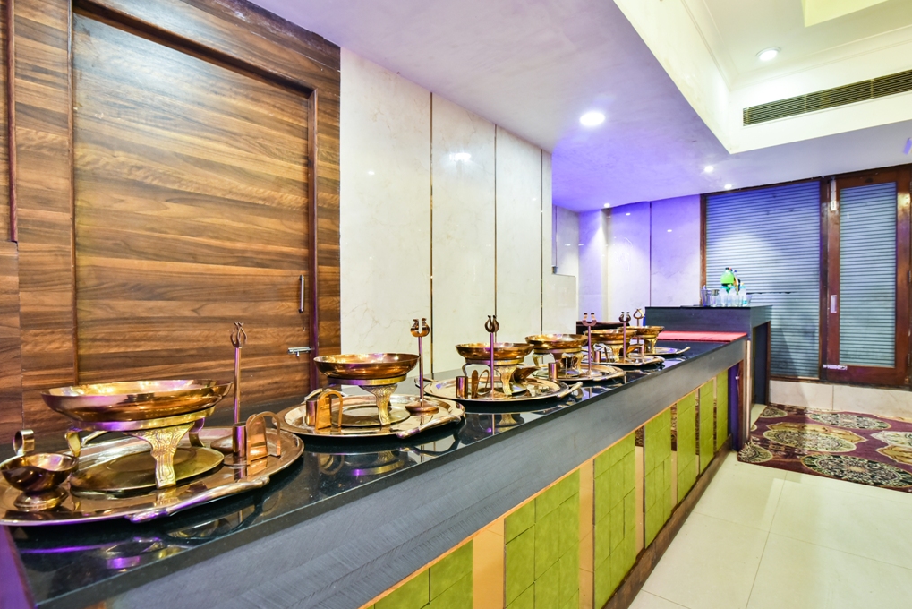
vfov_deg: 70.5
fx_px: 431
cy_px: 309
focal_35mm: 17
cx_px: 471
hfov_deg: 93.2
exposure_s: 1/25
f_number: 6.3
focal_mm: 16
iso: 2500
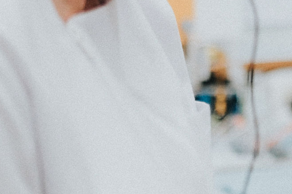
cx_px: 580
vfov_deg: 5.0
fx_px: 2222
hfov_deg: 7.2
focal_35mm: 274
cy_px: 18
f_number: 1.4
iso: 320
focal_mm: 50
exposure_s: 1/250
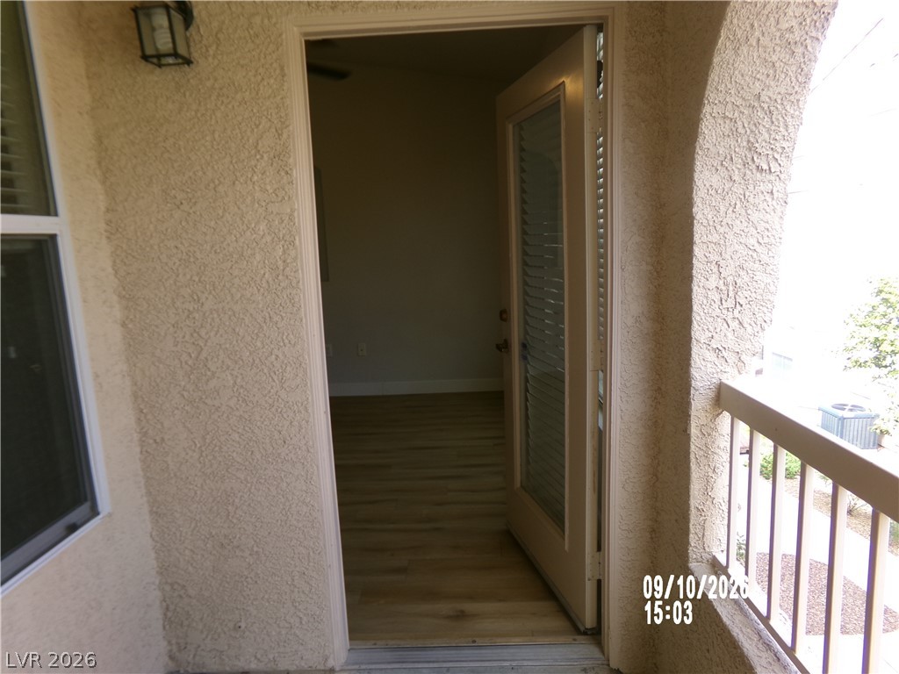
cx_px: 450
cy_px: 337
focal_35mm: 24
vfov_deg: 56.8
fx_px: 623
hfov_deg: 71.6
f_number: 3.7
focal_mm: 4.3
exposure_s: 1/110
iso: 100
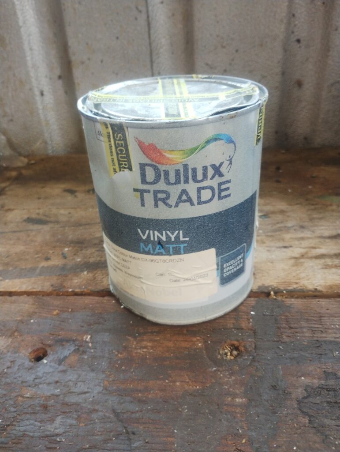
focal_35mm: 28
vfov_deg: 63.4
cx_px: 170
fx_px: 366
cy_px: 226
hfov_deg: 49.9
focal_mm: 4.27
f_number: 1.8
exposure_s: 1/50
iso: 772
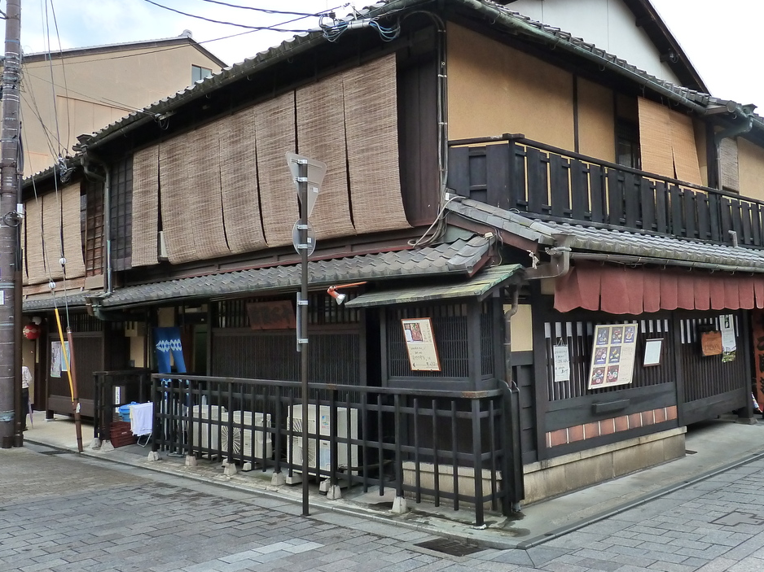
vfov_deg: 44.1
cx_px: 459
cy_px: 267
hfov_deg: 56.4
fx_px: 706
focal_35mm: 32
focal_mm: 4.1
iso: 200
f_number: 4
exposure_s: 1/160
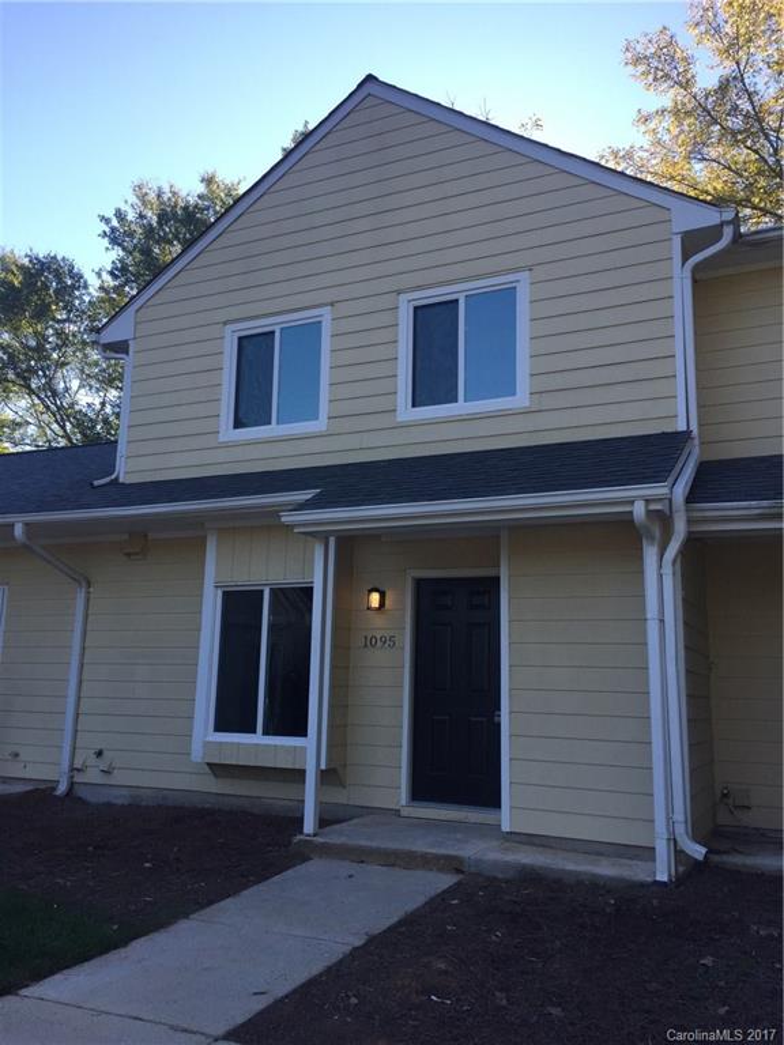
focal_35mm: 29
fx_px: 876
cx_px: 392
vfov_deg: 61.7
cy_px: 522
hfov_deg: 48.2
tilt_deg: +10.2
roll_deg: -2.2
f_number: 2.2
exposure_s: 1/527
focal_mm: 4.15
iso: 32
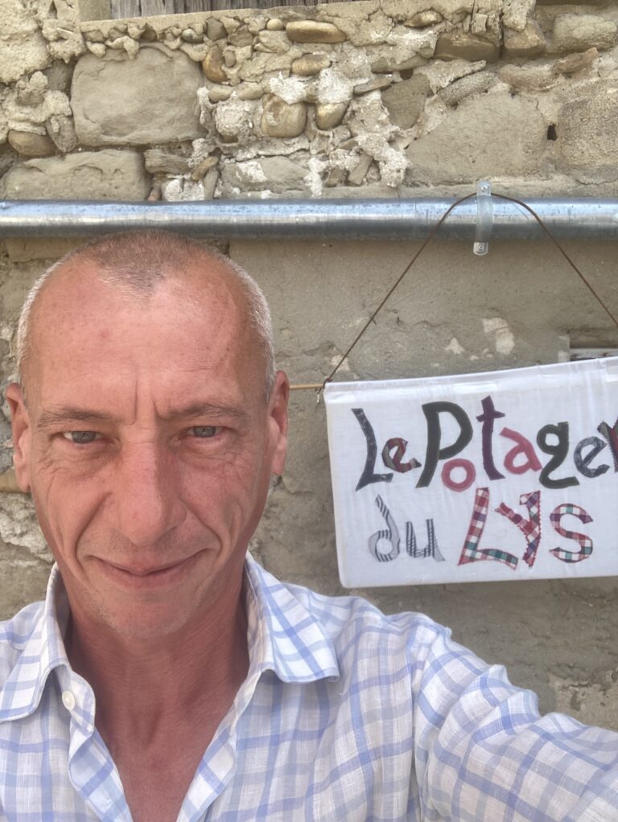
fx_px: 761
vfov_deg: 56.8
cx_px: 309
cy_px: 411
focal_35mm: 32
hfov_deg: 44.2
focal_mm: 2.87
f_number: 2.2
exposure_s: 1/162
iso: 20
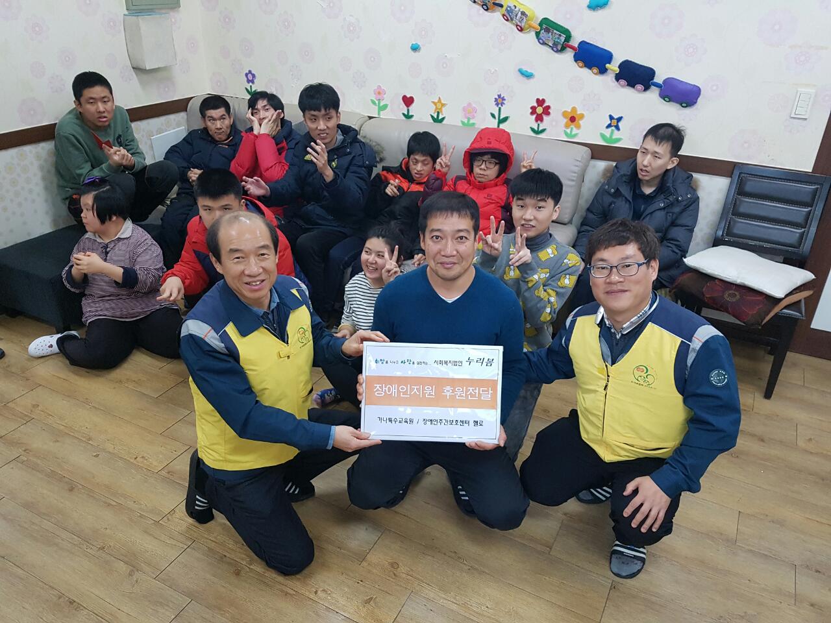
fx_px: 624
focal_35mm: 26
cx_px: 416
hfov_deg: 67.3
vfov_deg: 53.1
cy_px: 312
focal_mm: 4.2
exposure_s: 1/60.2
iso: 200
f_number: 1.7
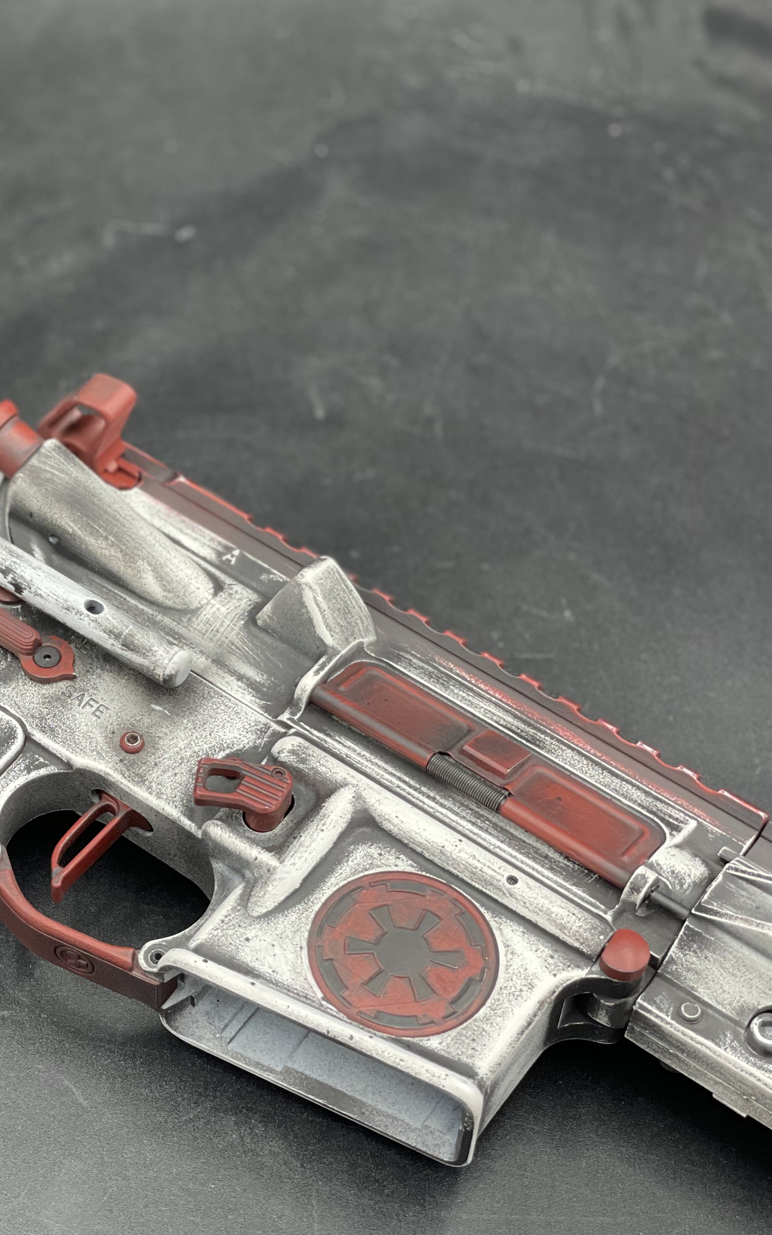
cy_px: 628
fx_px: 2558
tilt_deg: -49.4
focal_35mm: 76
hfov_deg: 16.8
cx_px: 30
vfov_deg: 27.1
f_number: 2
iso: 125
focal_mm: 6
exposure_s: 1/122
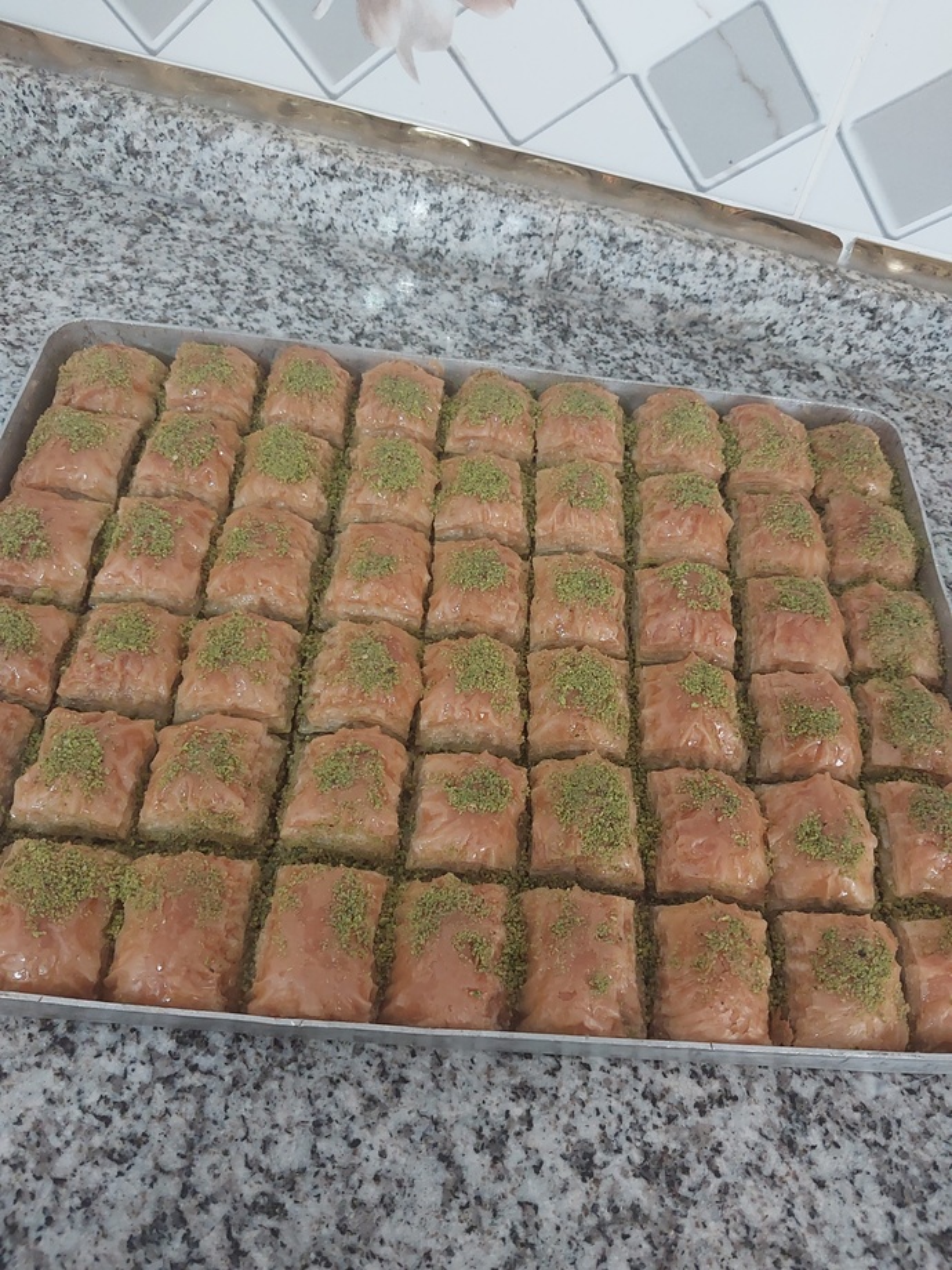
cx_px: 476
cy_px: 635
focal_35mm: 30
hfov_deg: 46.8
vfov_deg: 60.0
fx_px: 1100
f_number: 1.8
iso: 320
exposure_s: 1/33
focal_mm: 4.6
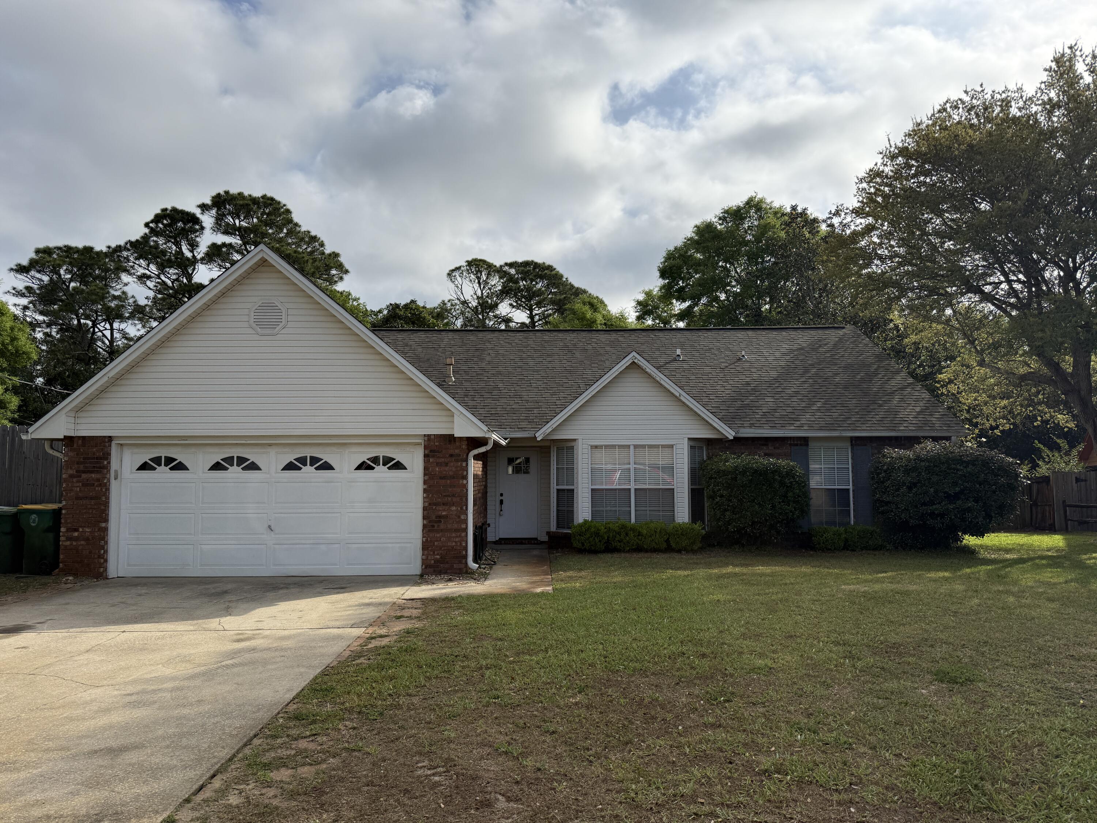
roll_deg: -0.1
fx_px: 761
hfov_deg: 71.6
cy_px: 412
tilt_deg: +4.6
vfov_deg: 56.8
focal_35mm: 24
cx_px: 548
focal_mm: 6.76
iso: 100
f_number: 1.78
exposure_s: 1/9091
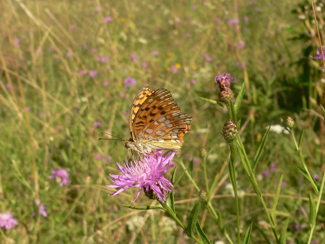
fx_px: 545
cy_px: 122
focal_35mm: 58
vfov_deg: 25.2
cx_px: 162
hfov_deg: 33.2
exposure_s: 1/640
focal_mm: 9.7
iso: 100
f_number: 4.6
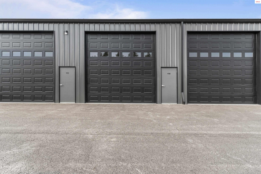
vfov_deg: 77.3
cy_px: 87
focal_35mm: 15
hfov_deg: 100.4
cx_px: 130
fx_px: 109
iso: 160
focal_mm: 10
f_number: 8
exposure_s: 1/125
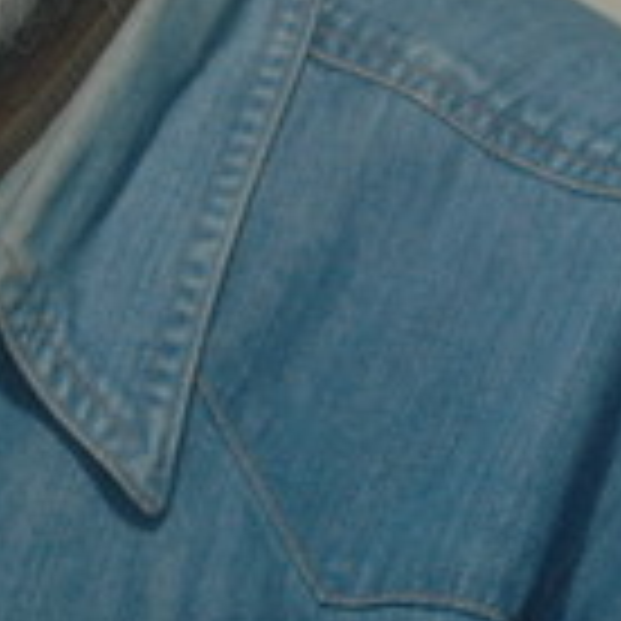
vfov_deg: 10.1
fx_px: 3374
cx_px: 176
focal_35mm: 166
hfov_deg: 10.5
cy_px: -342
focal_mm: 25
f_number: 5
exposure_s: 1/60
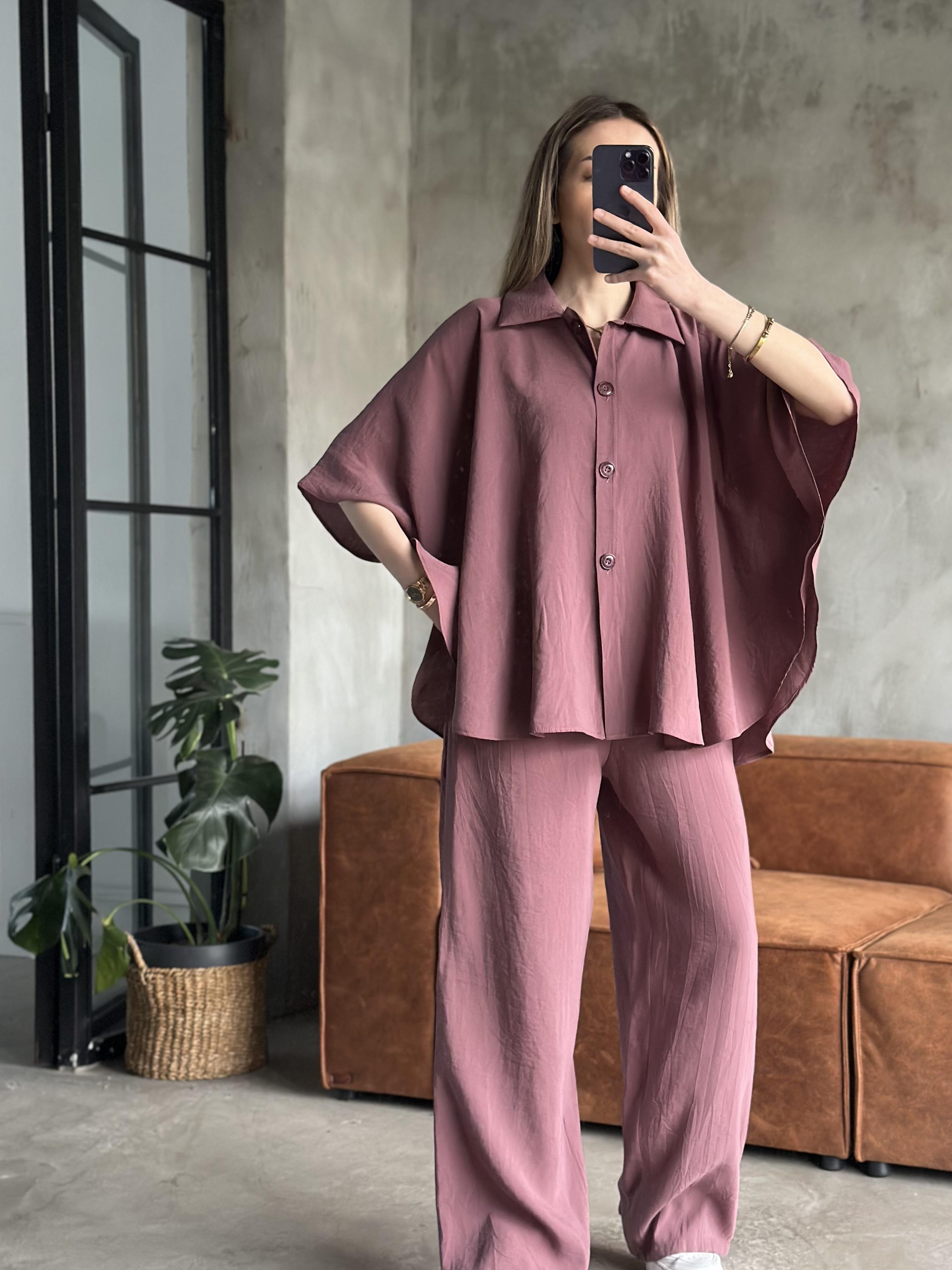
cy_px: 659
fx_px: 2090
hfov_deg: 25.6
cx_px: 557
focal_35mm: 57
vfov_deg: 33.8
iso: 250
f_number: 1.78
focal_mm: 6.86
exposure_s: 1/60
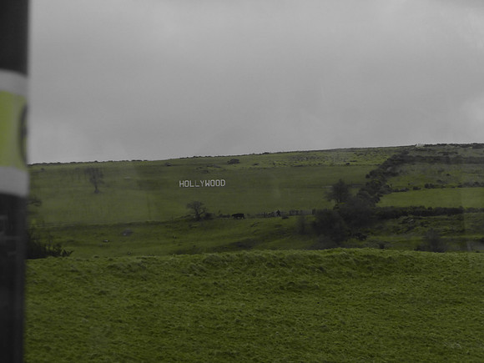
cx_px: 242
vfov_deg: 10.2
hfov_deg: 13.6
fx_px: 2027
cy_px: 182
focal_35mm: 145
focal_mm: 25.9
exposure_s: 1/80
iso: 250
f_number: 5.4
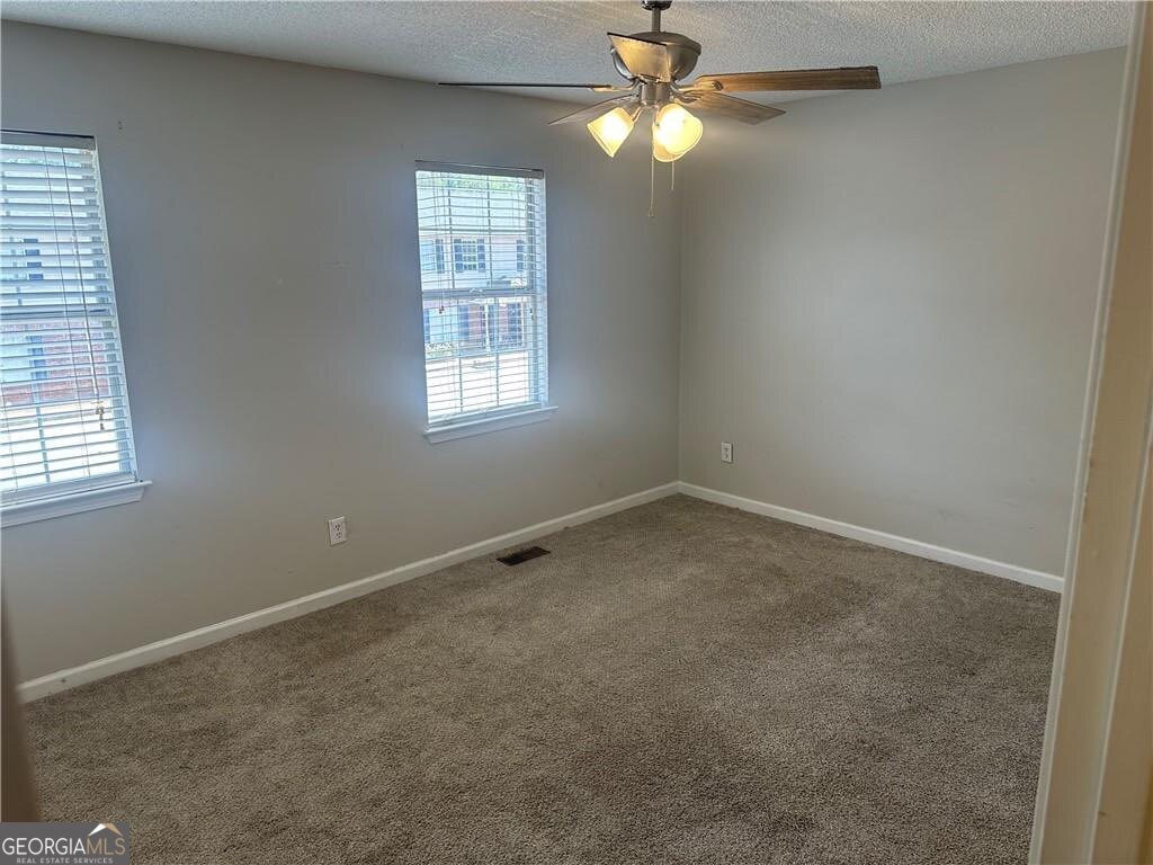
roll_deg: +0.1
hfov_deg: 71.6
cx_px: 576
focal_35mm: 24
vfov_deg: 56.8
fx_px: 799
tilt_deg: -11.4
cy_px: 432
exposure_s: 1/141
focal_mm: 6.86
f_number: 1.78
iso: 125
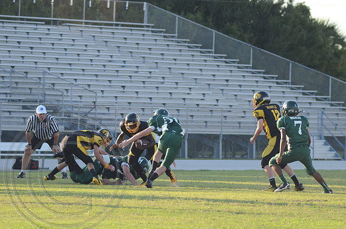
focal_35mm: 300
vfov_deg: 4.6
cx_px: 173
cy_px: 114
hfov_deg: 6.9
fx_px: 2877
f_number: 5.6
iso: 800
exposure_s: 1/800
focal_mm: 200
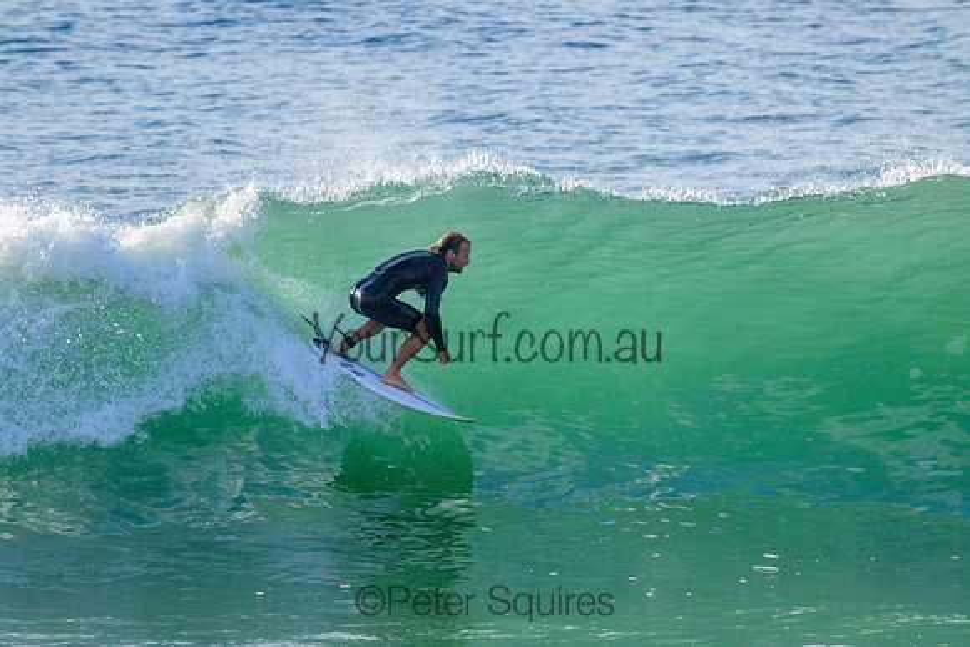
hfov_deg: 2.6
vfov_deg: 1.7
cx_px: 485
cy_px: 324
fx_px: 21560
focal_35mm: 800
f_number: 11
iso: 1600
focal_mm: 800
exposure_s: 1/2000
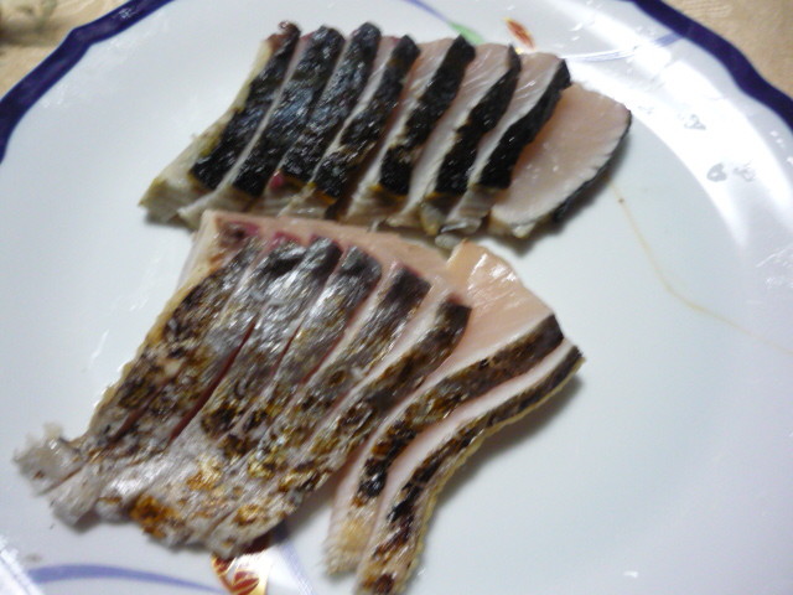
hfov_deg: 55.4
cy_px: 298
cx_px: 396
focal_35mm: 33
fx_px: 756
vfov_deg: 42.9
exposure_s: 1/25
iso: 400
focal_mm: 5.5
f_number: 2.8
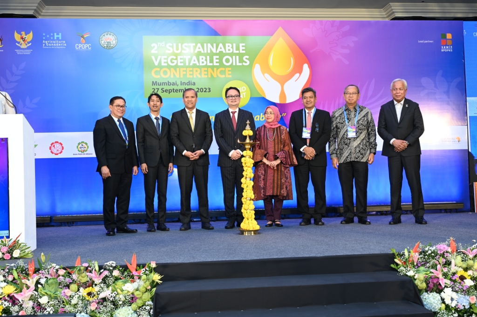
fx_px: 503
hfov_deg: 50.7
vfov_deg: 35.0
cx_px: 238
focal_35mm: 38
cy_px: 158
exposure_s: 1/125
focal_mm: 38
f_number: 6.3
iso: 1250
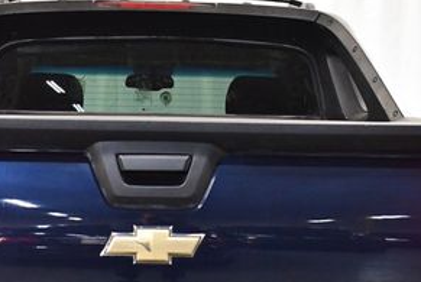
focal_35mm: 110
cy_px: 255
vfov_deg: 12.4
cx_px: 156
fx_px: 1288
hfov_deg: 18.5
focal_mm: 25
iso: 3200
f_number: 4
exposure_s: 1/125
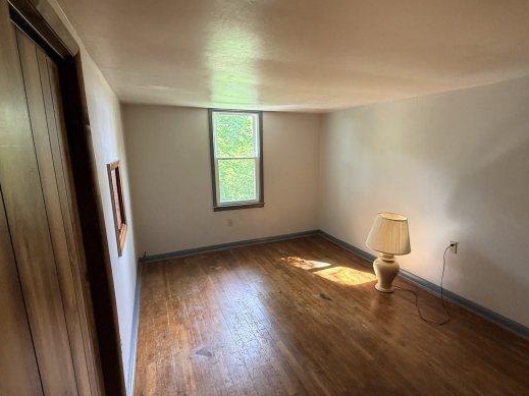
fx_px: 275
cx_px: 278
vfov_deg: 71.6
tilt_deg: -10.5
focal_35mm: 18
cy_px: 204
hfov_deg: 87.7
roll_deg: +0.0
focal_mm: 2.22
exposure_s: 1/99
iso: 320
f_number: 2.2
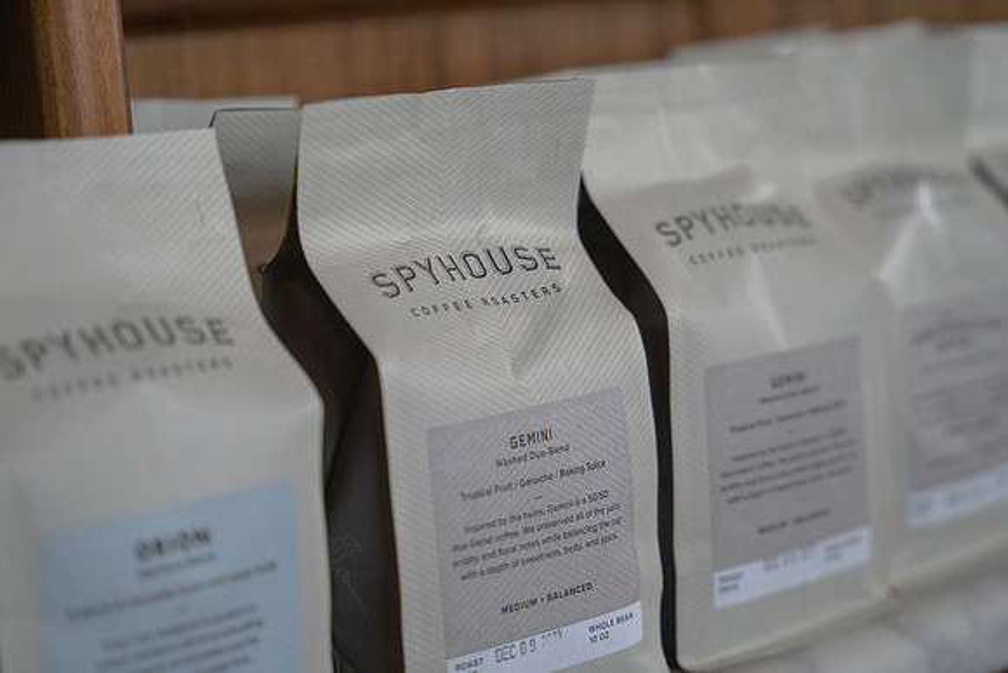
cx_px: 477
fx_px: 2207
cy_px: 294
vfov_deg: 17.3
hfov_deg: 25.7
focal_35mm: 79
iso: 3200
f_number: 2.8
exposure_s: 1/1250
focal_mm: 70
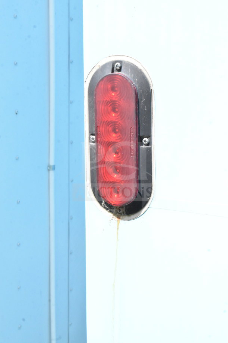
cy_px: 172
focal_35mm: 60
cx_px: 114
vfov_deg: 33.4
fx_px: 570
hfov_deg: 22.6
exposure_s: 1/1250
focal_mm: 40
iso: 6400
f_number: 18
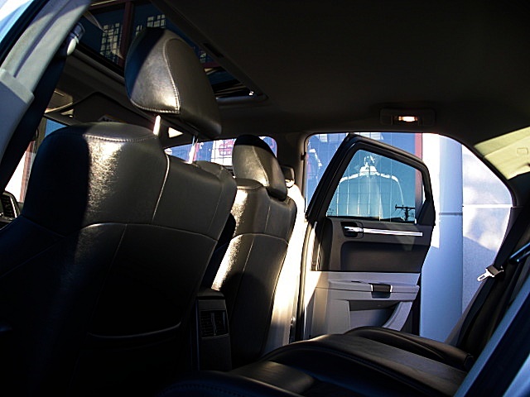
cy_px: 198
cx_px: 265
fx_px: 551
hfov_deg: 51.4
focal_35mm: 36
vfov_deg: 39.7
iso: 50
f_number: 2.8
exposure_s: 1/60
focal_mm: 6.3
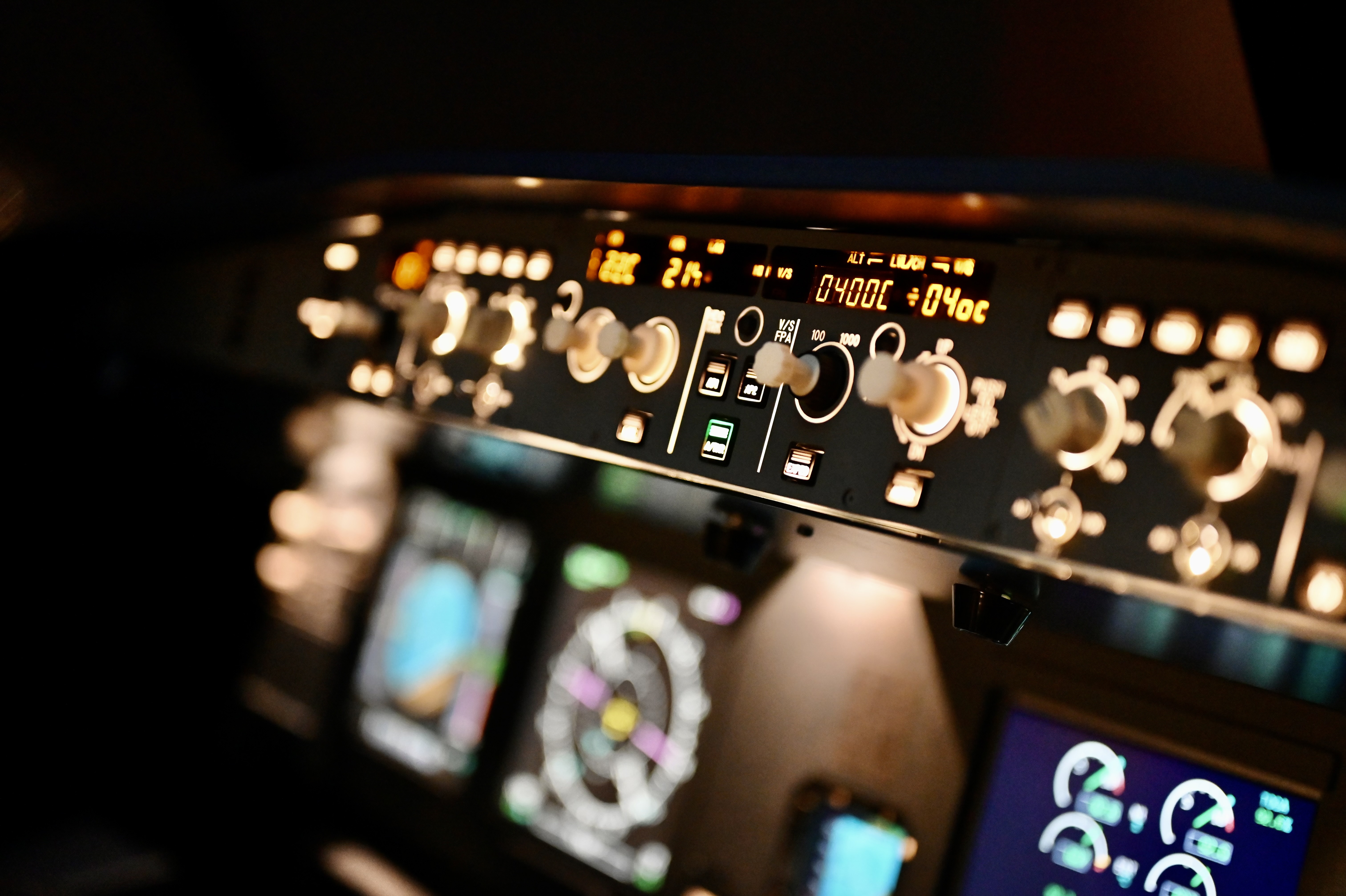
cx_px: 673
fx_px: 1868
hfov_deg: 39.6
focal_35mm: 50
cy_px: 448
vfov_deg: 27.0
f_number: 1.8
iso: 5000
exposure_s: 1/250
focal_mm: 50
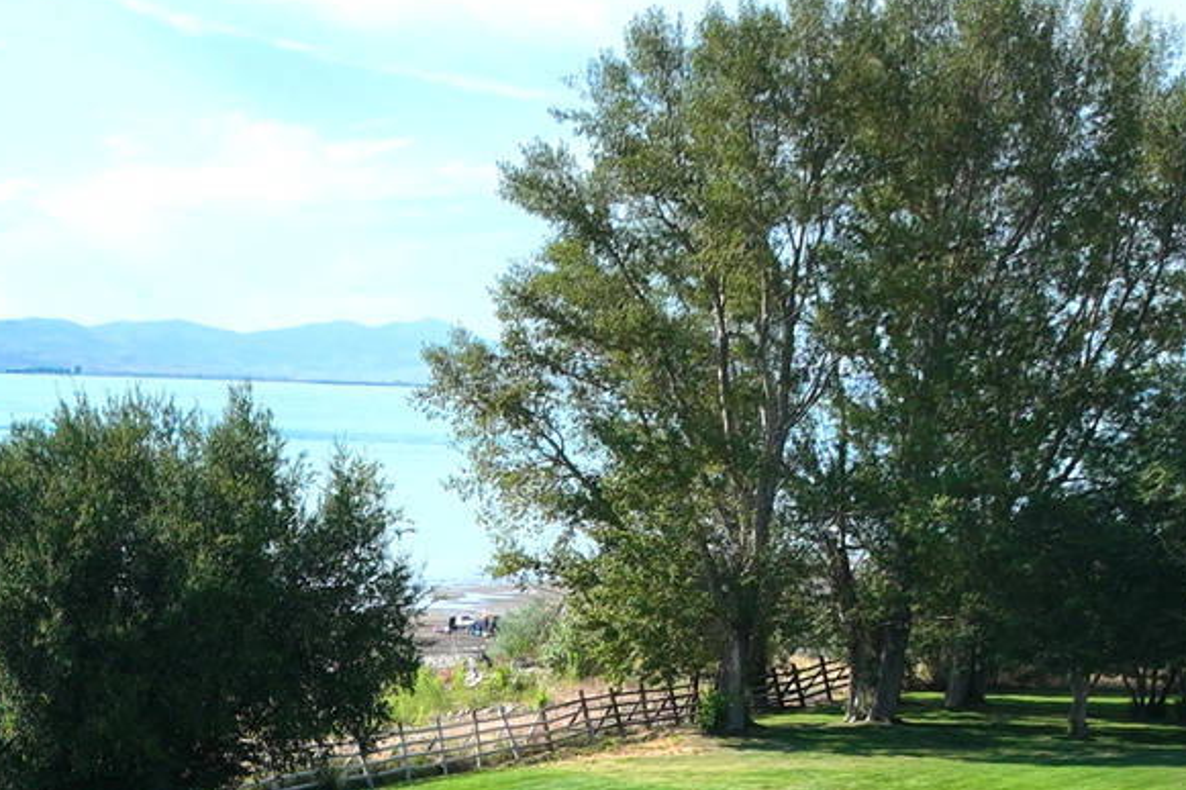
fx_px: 2898
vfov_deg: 13.8
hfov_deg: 21.8
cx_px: -157
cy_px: 1423
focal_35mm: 88
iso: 140
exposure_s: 1/2500
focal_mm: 12.29
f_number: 2.8
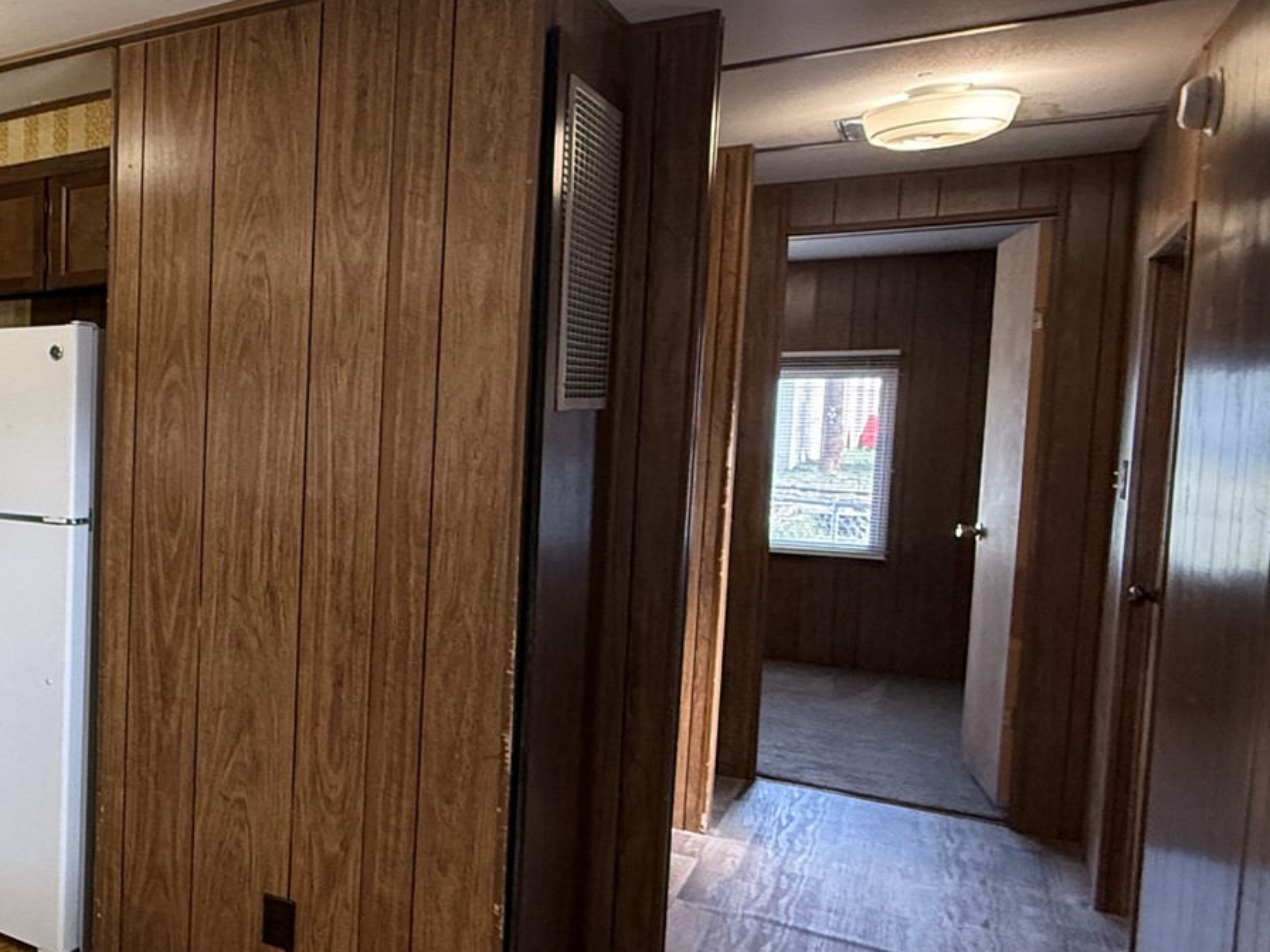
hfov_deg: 43.4
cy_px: 492
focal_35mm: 32
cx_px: -139
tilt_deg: -4.2
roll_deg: -0.7
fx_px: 1174
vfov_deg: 44.2
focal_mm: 2.22
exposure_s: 1/120
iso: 400
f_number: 2.2
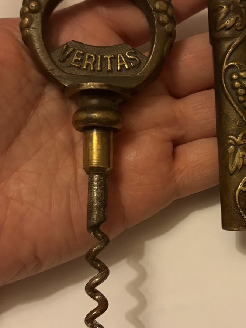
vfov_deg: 48.8
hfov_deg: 37.2
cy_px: 139
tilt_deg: -66.3
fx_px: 360
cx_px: 170
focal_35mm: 38
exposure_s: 1/33
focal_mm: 5.96
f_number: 1.6
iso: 500
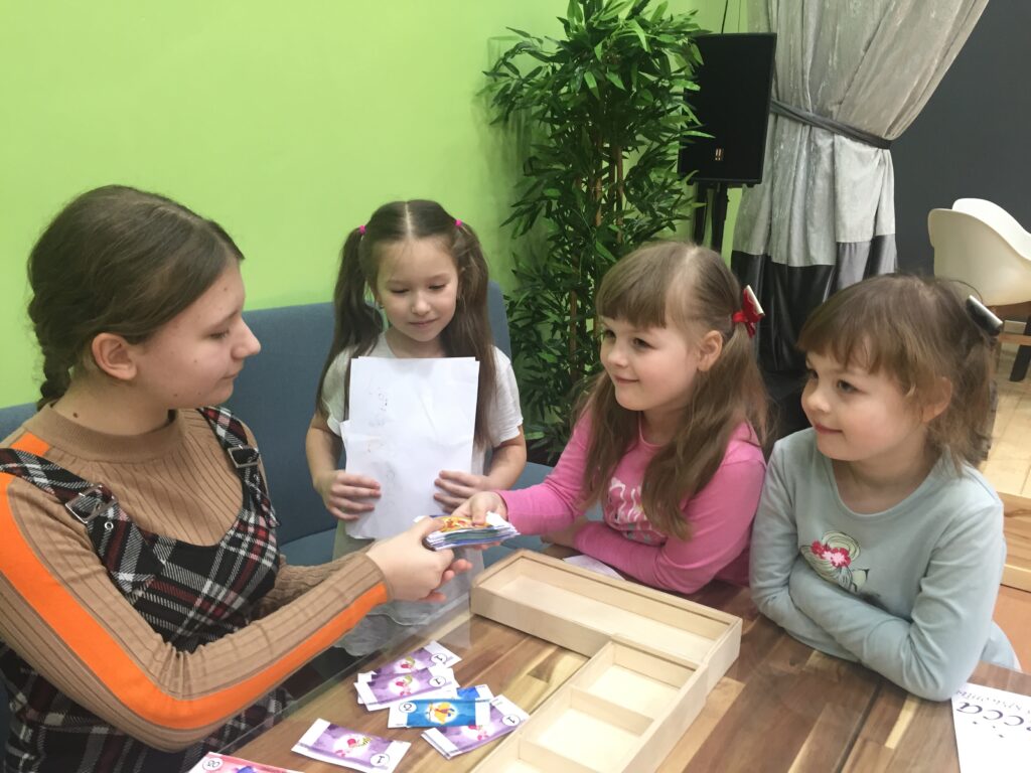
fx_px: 864
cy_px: 386
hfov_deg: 61.7
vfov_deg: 48.2
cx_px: 516
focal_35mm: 29
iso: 125
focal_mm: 4.15
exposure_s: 1/33
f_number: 2.2
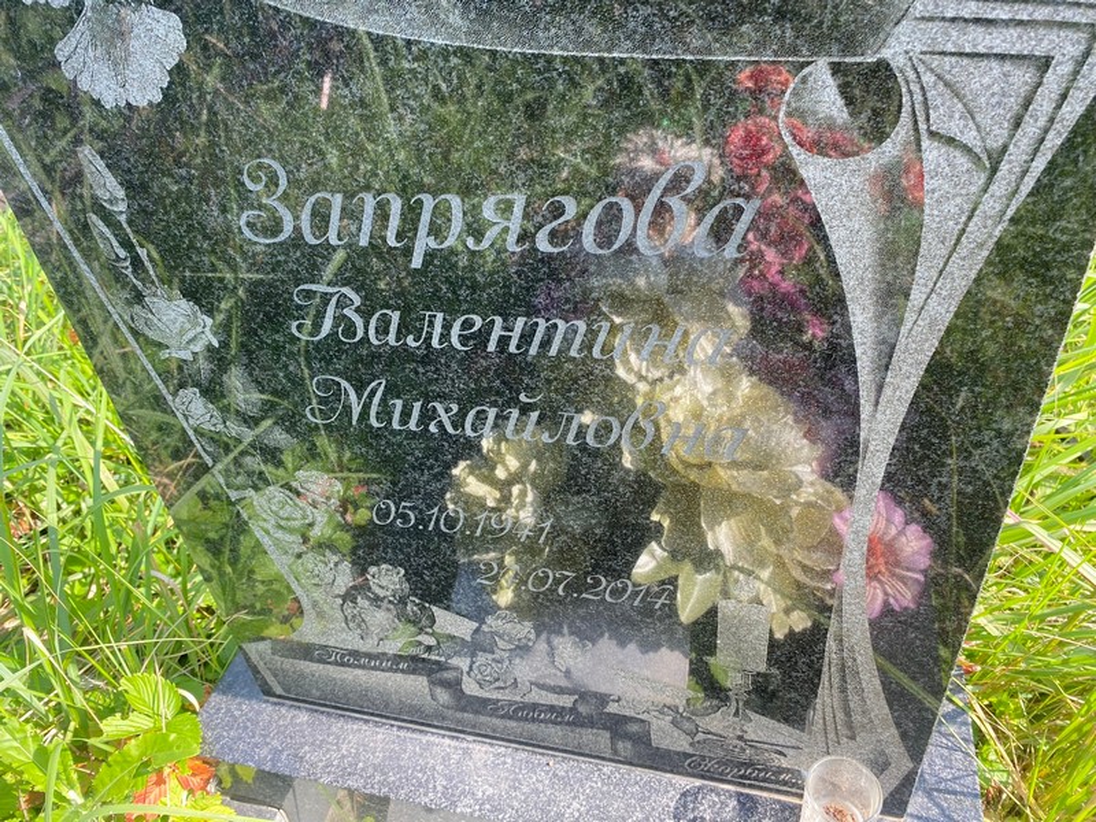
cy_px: 411
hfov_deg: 67.3
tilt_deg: -39.6
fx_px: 823
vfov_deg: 53.1
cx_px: 548
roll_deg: +6.0
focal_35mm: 26
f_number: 1.8
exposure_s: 1/232
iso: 32
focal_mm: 4.25
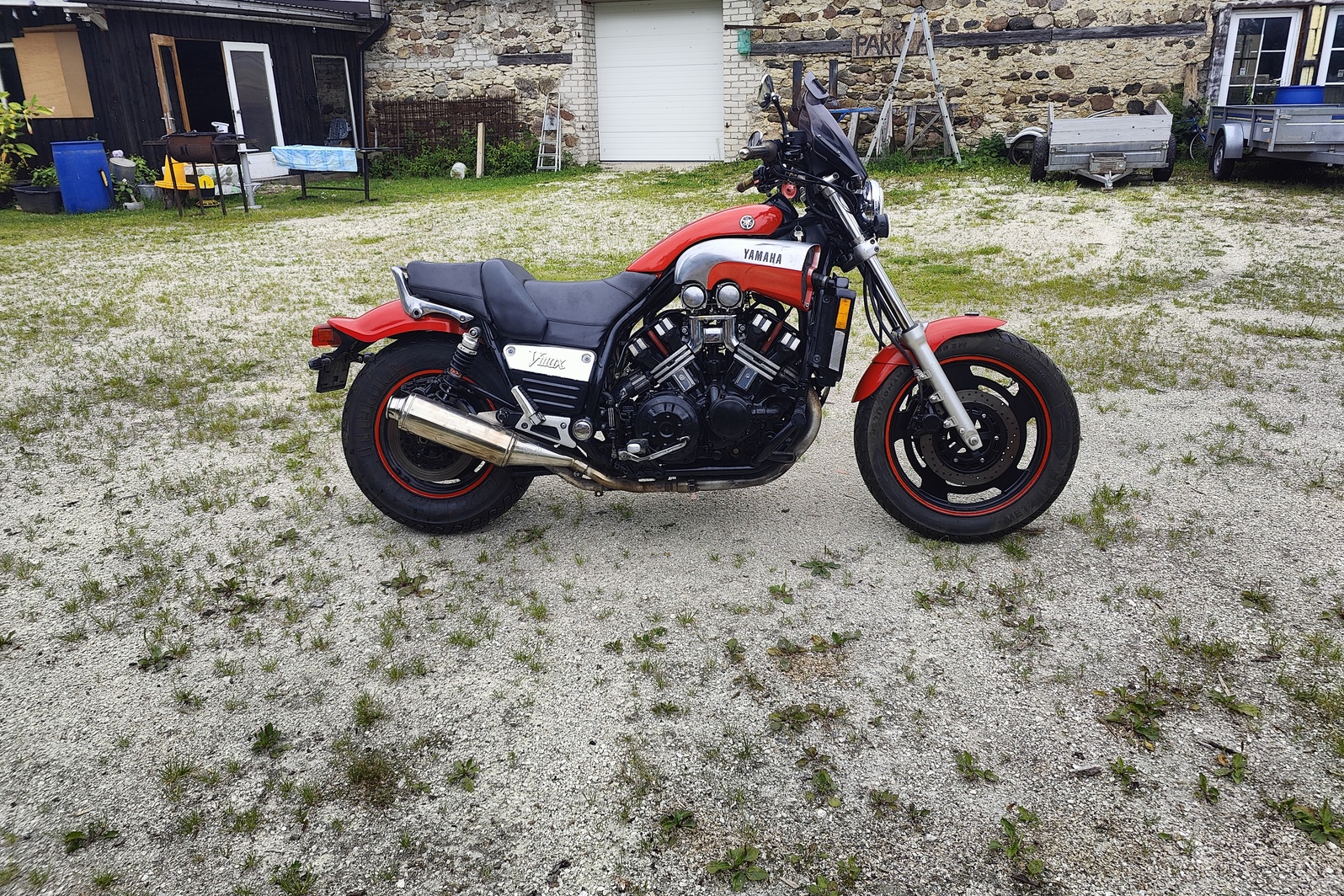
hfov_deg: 73.7
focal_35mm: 24
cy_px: 420
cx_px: 673
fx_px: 896
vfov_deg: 53.1
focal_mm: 6.06
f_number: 1.8
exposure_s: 1/150
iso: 50
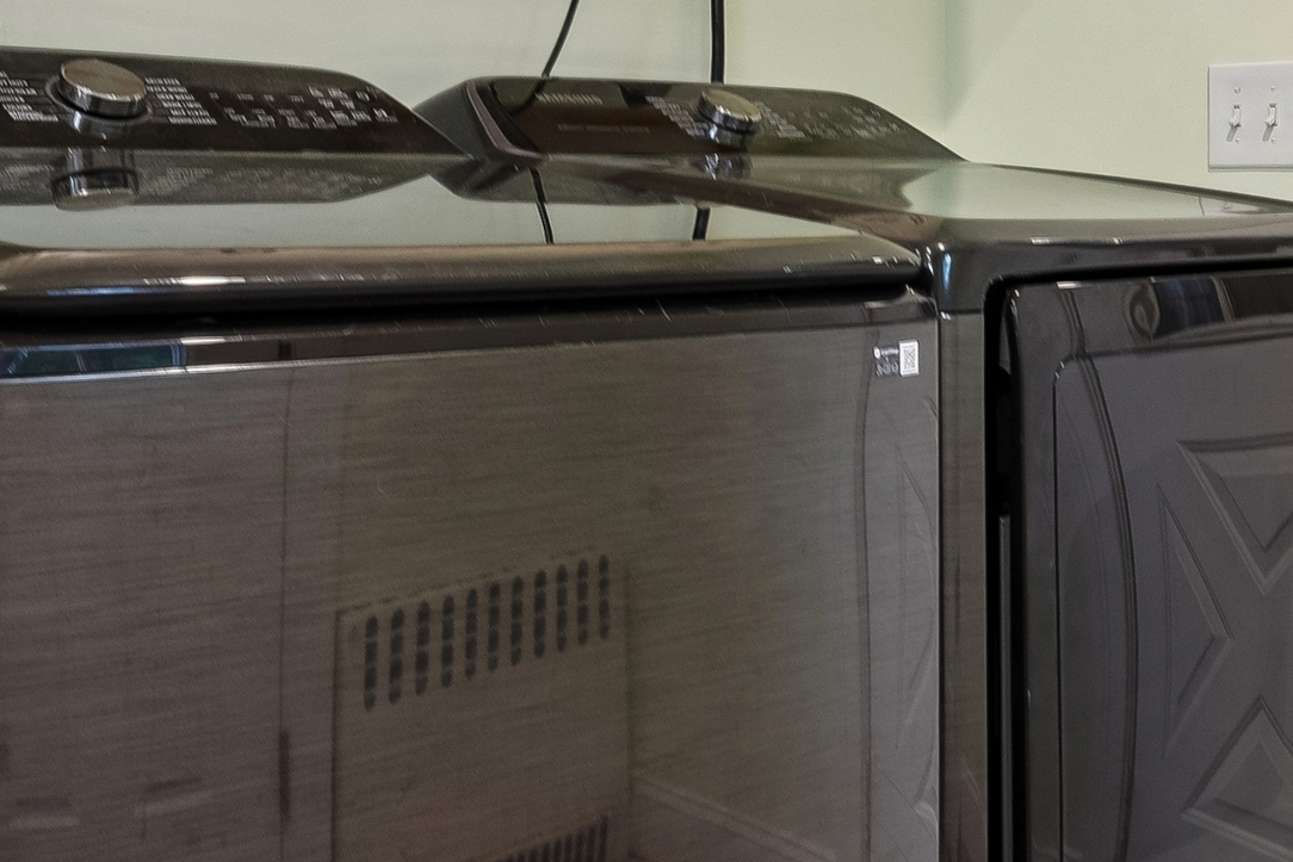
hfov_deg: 38.9
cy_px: 122
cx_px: 644
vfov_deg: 25.8
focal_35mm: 51
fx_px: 1832
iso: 400
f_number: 13
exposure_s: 1/2
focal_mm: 18
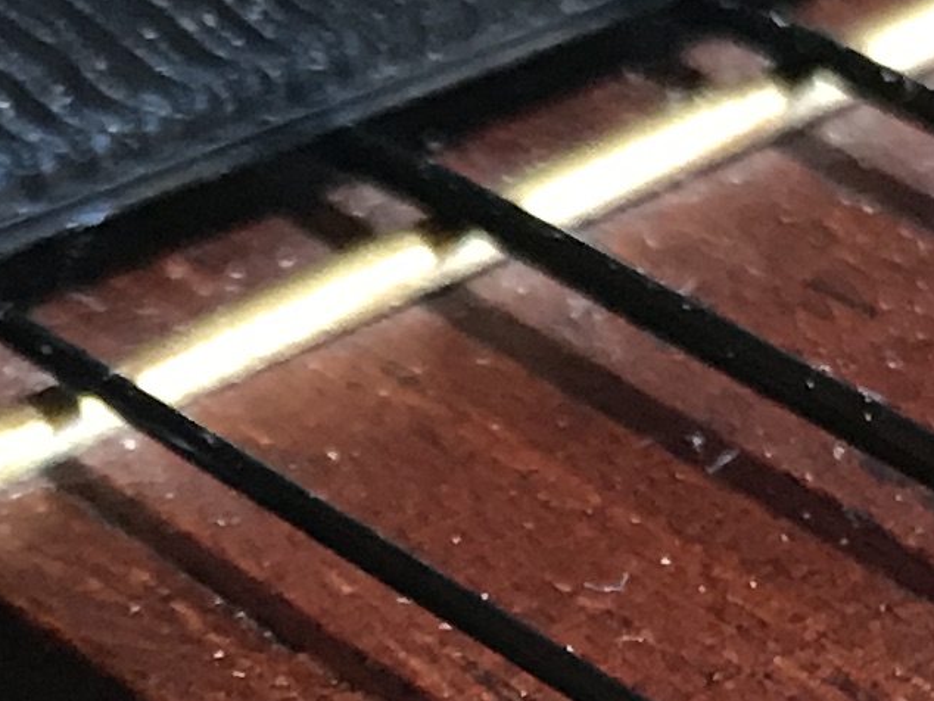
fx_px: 4805
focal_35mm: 178
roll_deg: -2.9
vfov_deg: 8.2
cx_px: 538
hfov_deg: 11.1
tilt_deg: -39.7
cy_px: 1090
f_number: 1.8
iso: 80
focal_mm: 3.99
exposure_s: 1/17
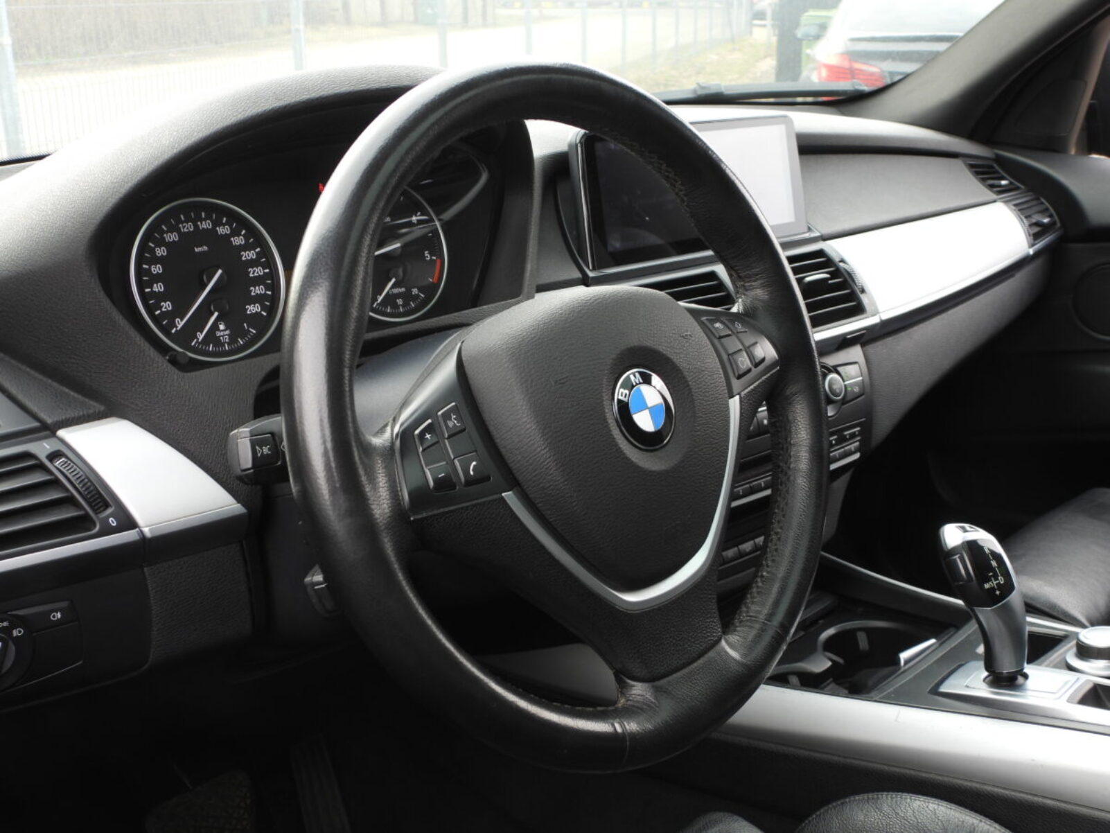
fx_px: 1219
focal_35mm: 38
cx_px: 555
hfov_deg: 49.0
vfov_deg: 37.7
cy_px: 416
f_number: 3.2
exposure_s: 1/100
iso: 100
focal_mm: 6.8
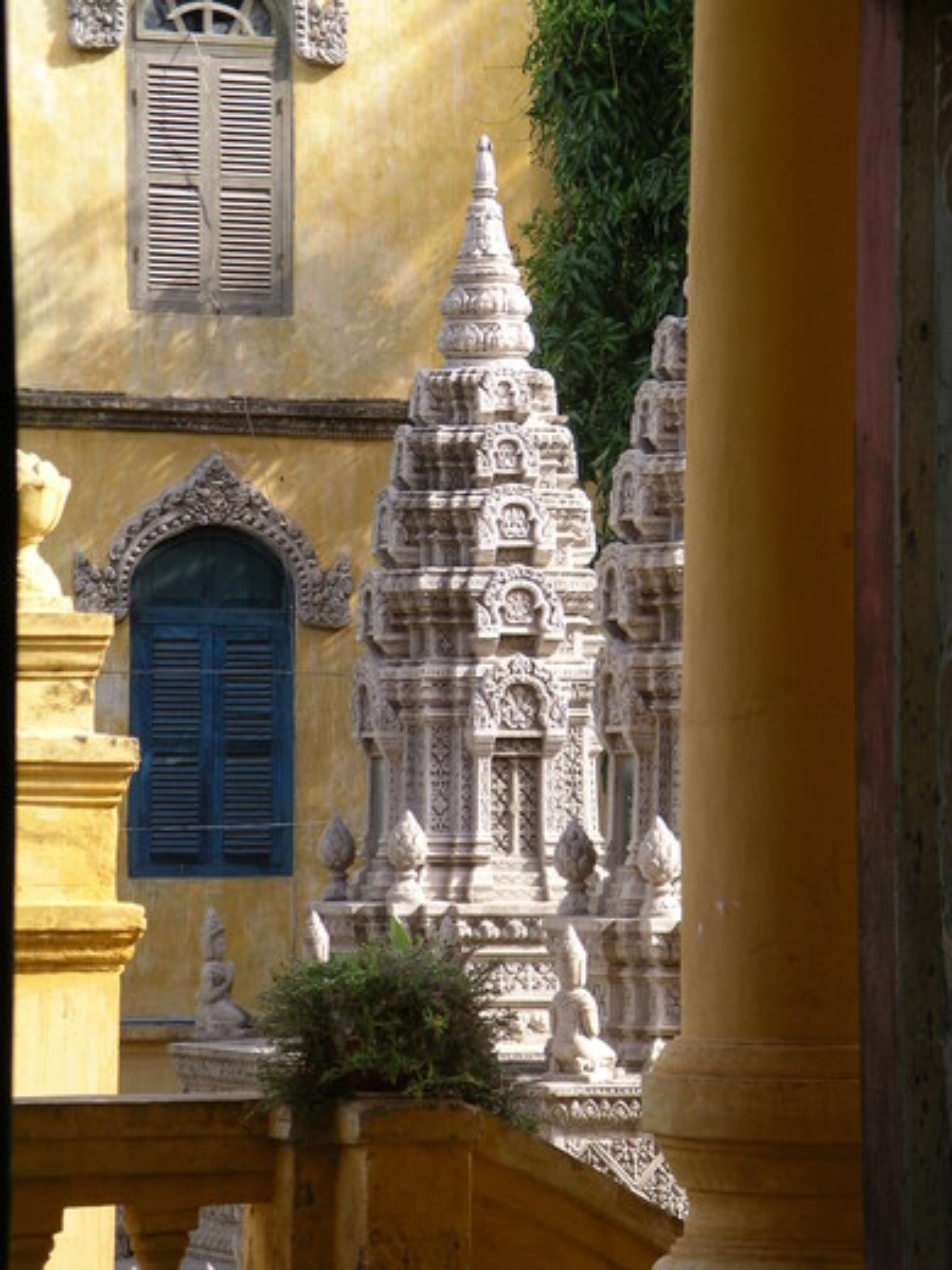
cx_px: 476
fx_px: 6857
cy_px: 635
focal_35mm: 187
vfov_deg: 10.6
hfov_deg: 7.9
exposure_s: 1/176
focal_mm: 39
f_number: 4.6
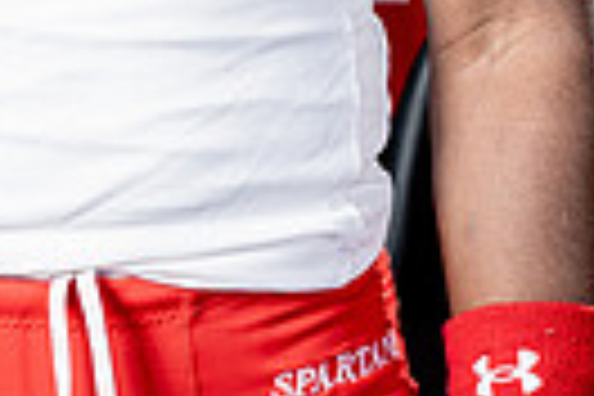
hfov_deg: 11.5
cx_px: 68
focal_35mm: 177
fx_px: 2920
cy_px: -504
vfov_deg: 7.3
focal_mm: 52
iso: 640
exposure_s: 1/250
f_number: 9
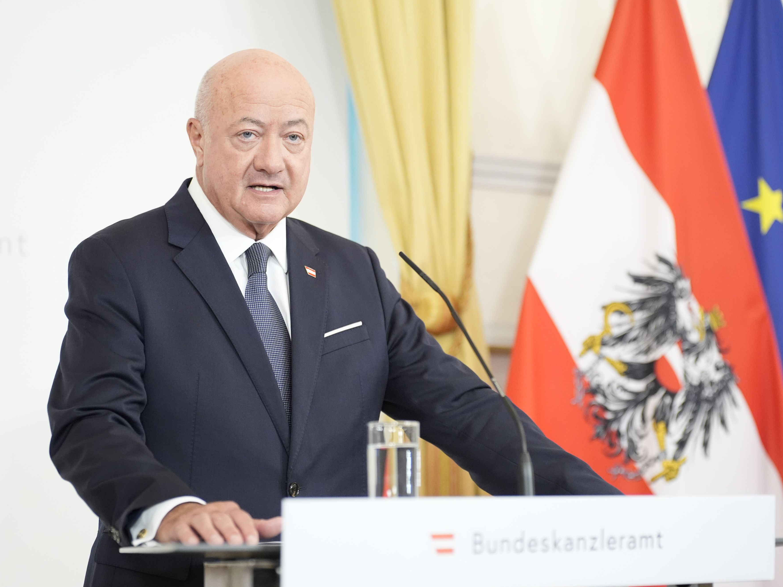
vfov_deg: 15.2
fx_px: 2194
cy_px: 293
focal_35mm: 97
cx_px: 420
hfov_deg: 20.2
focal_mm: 89
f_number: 2.8
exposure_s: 1/250
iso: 3200
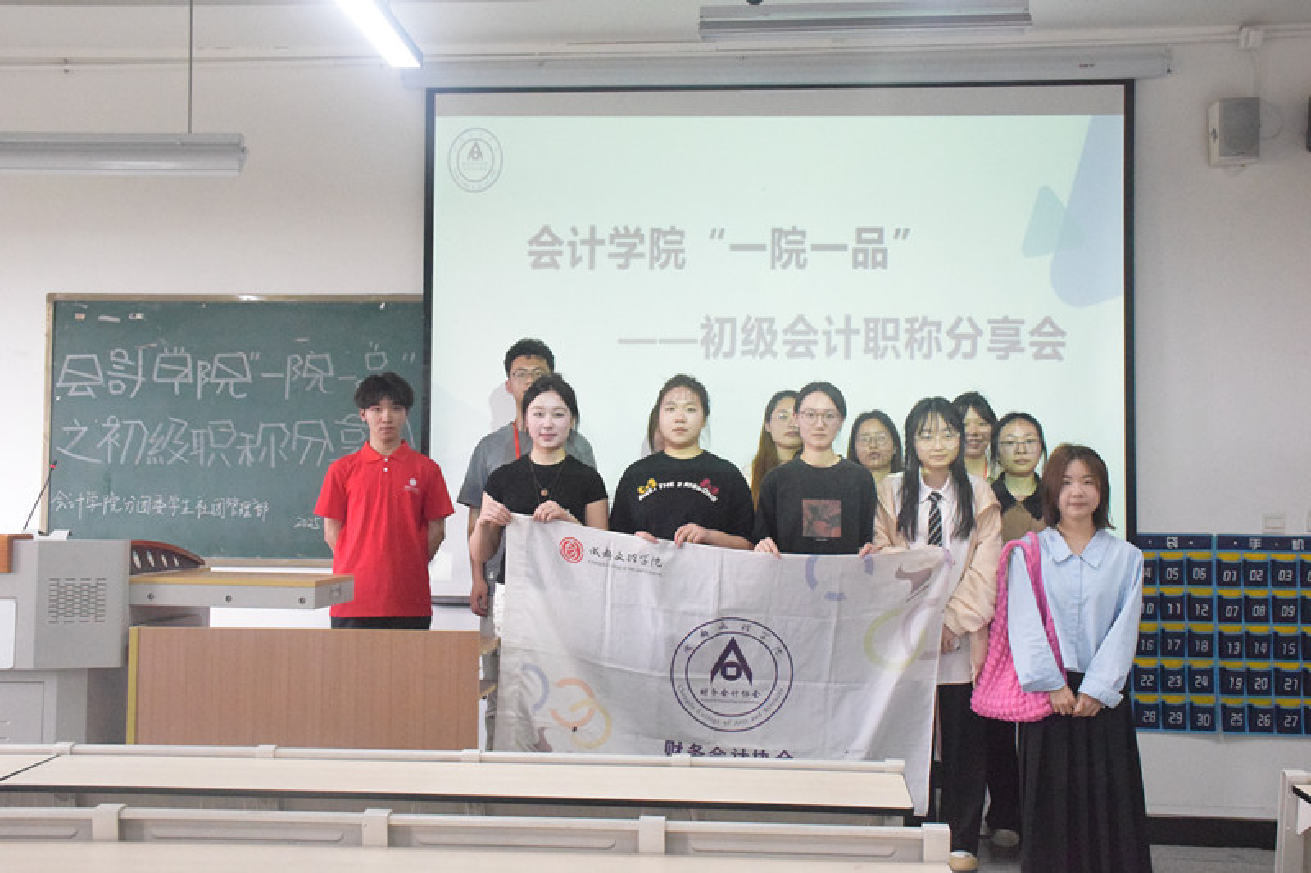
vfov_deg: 36.9
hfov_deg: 53.1
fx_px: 1311
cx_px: 656
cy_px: 436
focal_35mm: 36
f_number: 9
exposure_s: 1/320
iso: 10000
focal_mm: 24
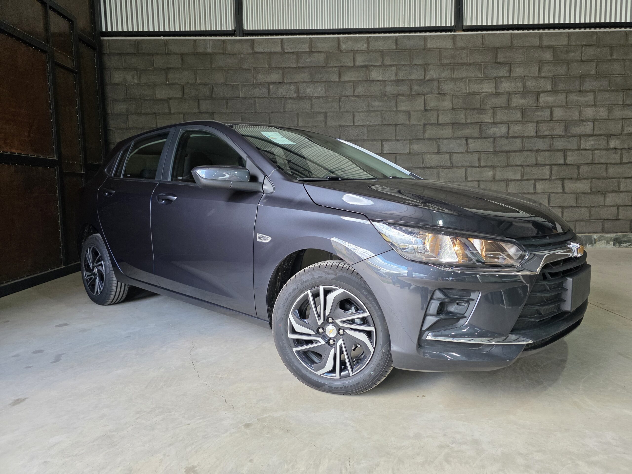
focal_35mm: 23
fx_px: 420
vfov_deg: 58.9
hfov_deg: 73.9
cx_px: 316
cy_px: 237
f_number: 1.7
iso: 200
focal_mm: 6.3
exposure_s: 1/120
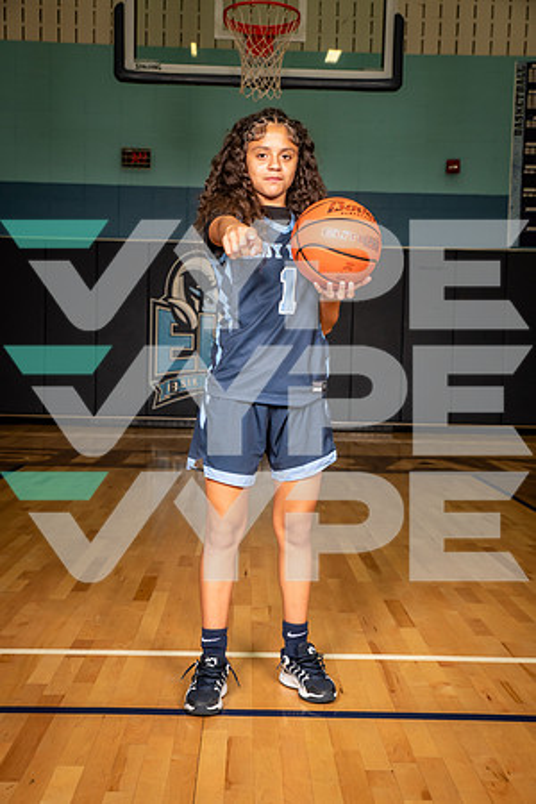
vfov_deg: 41.1
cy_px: 402
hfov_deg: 28.1
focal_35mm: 48
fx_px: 1072
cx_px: 268
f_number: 6.3
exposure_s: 1/320
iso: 640
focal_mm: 48
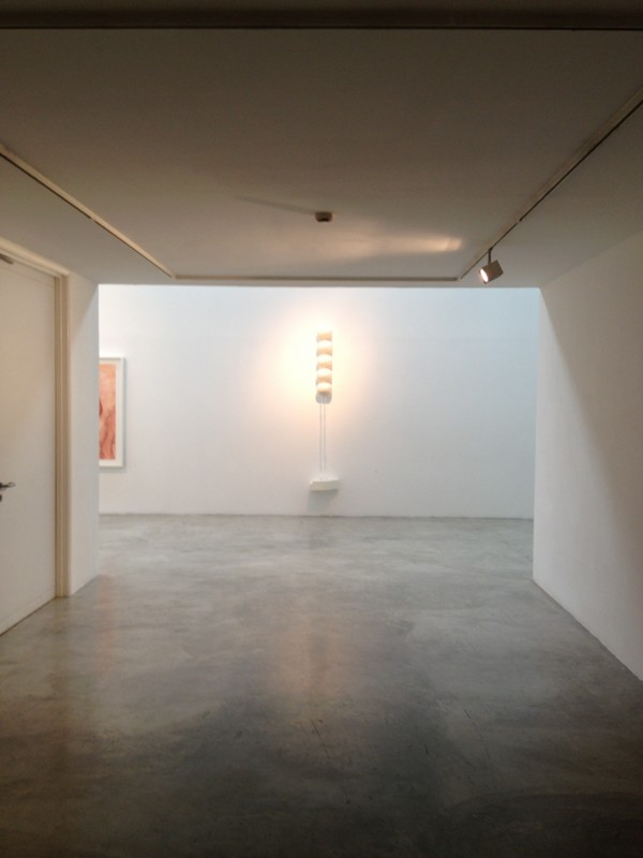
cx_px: 322
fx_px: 867
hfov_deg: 40.7
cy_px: 429
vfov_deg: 52.6
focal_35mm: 35
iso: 64
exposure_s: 1/24
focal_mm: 4.28
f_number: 2.4
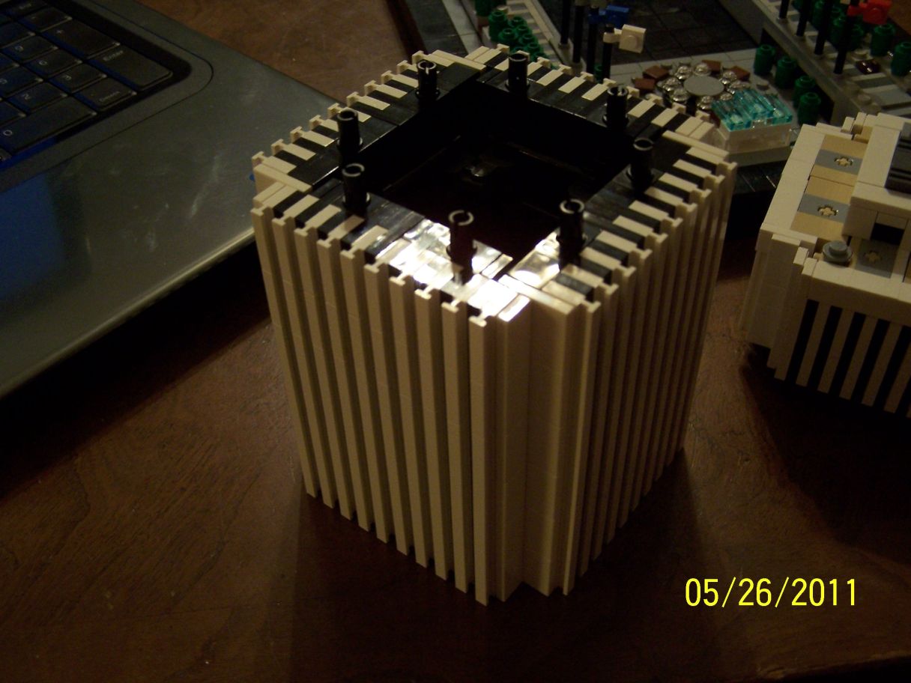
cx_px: 456
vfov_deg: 37.7
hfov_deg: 49.0
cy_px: 342
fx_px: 1000
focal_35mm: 38
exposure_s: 1/8
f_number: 2.8
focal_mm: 6.3
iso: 140
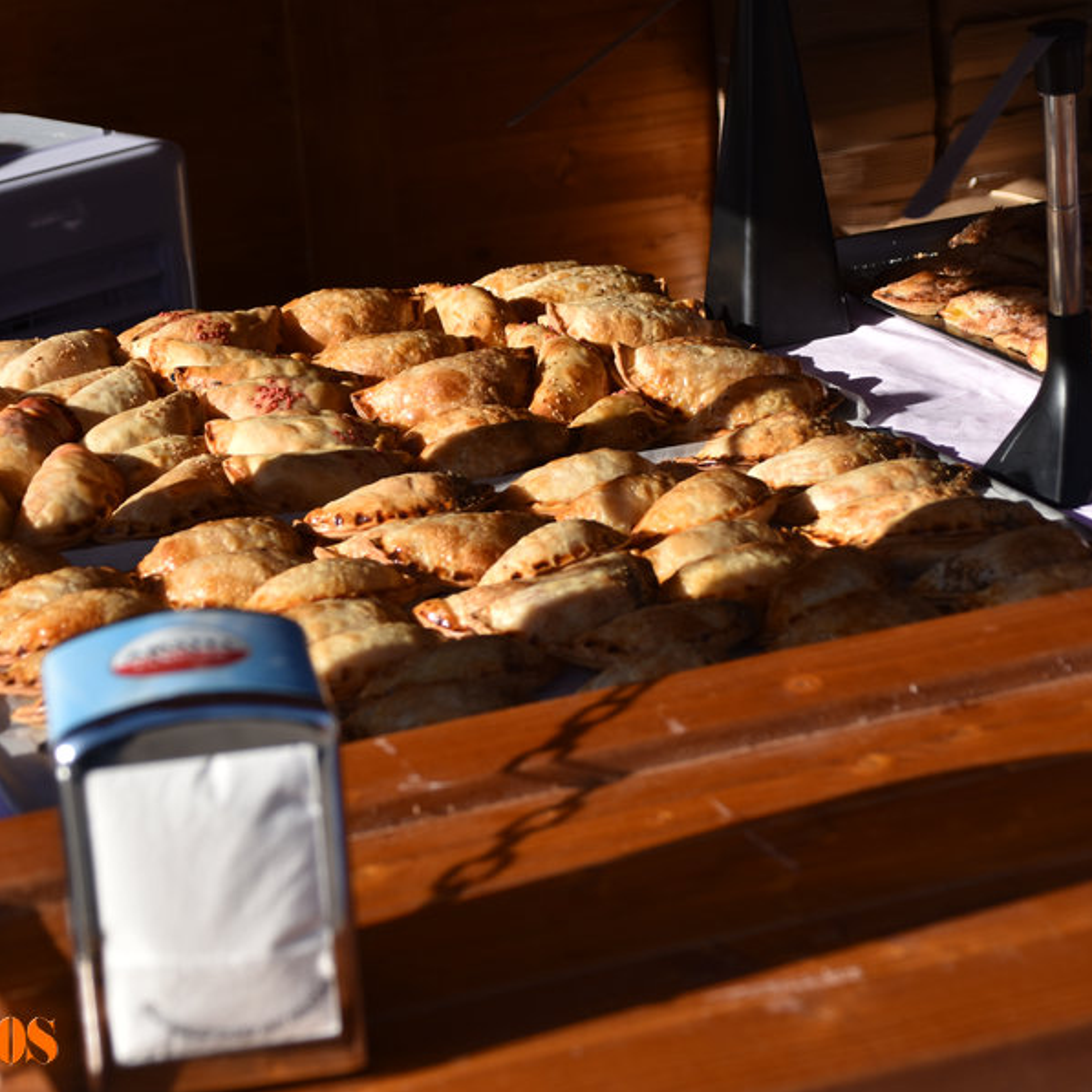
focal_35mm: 96
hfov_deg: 18.1
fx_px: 3426
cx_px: 528
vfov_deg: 18.1
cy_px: 547
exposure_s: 1/1000
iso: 160
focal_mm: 50
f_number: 5
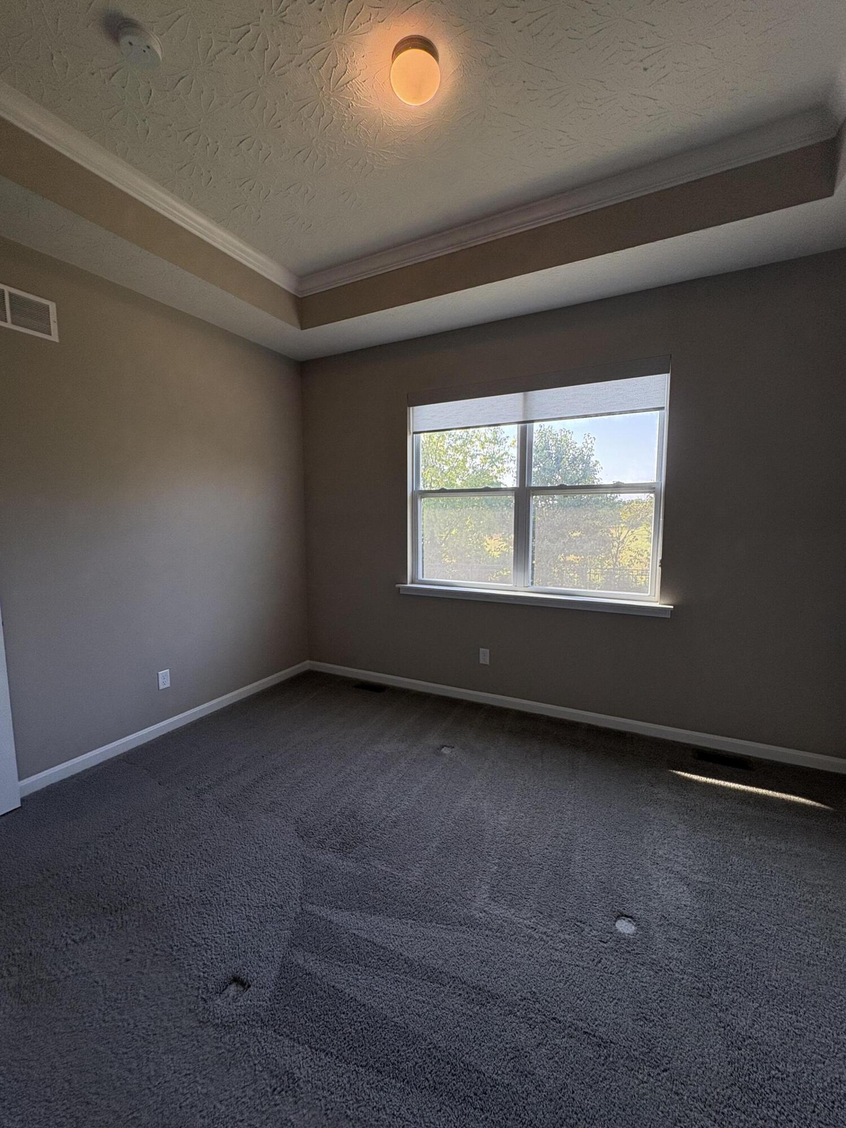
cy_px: 564
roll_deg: -0.1
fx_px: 456
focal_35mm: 14
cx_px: 423
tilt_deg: -4.4
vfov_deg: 102.1
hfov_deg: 85.7
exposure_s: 1/135
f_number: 2.2
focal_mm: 2.22
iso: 125
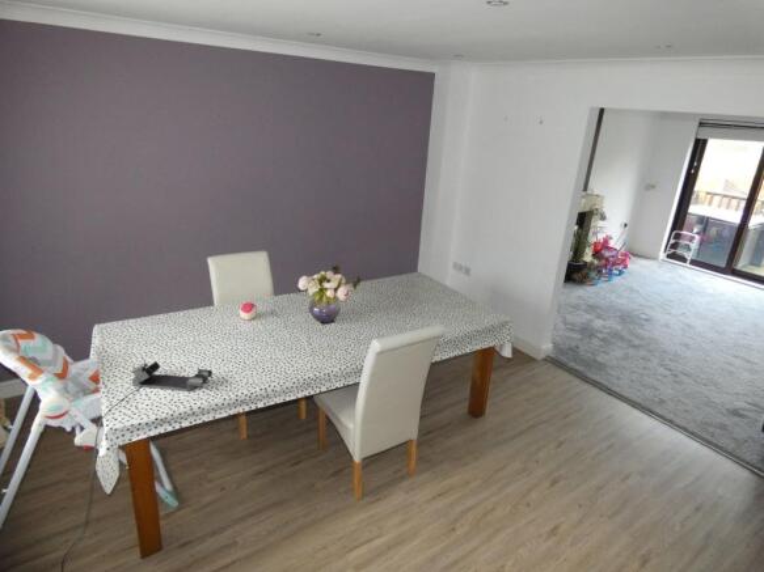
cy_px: 286
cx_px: 382
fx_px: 441
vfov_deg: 66.0
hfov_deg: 81.8
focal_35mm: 20
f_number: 2.8
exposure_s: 1/60
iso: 400
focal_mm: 3.6
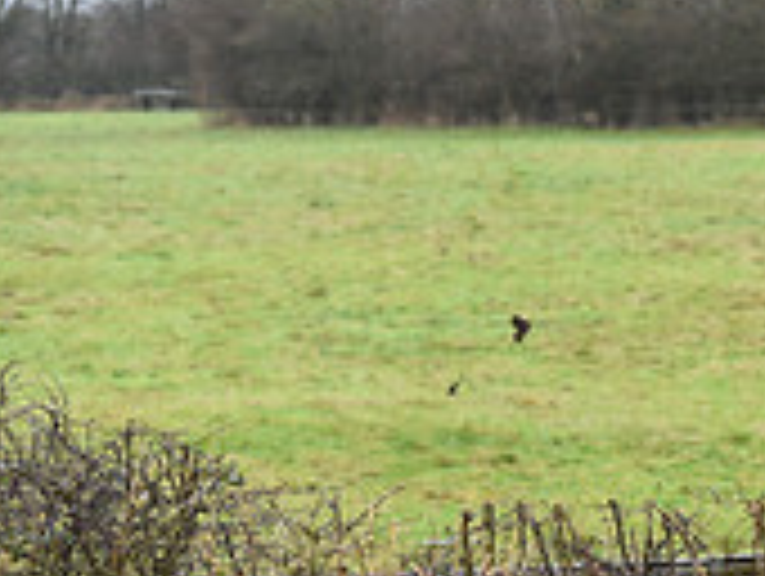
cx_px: 1278
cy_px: 266
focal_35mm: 278
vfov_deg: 5.4
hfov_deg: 7.0
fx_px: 6152
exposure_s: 1/1250
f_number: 4.5
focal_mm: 85
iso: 2500
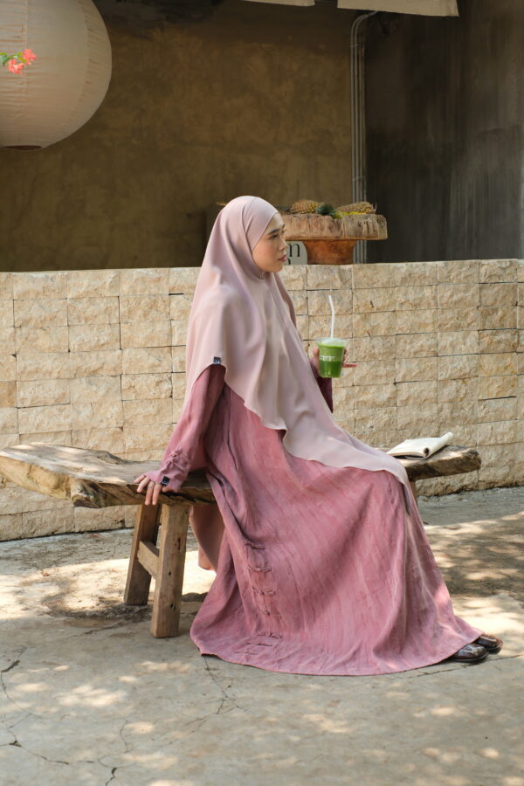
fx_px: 1157
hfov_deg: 25.5
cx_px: 262
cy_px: 393
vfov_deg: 37.5
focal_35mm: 53
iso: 500
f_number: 5
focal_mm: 35
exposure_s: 1/250
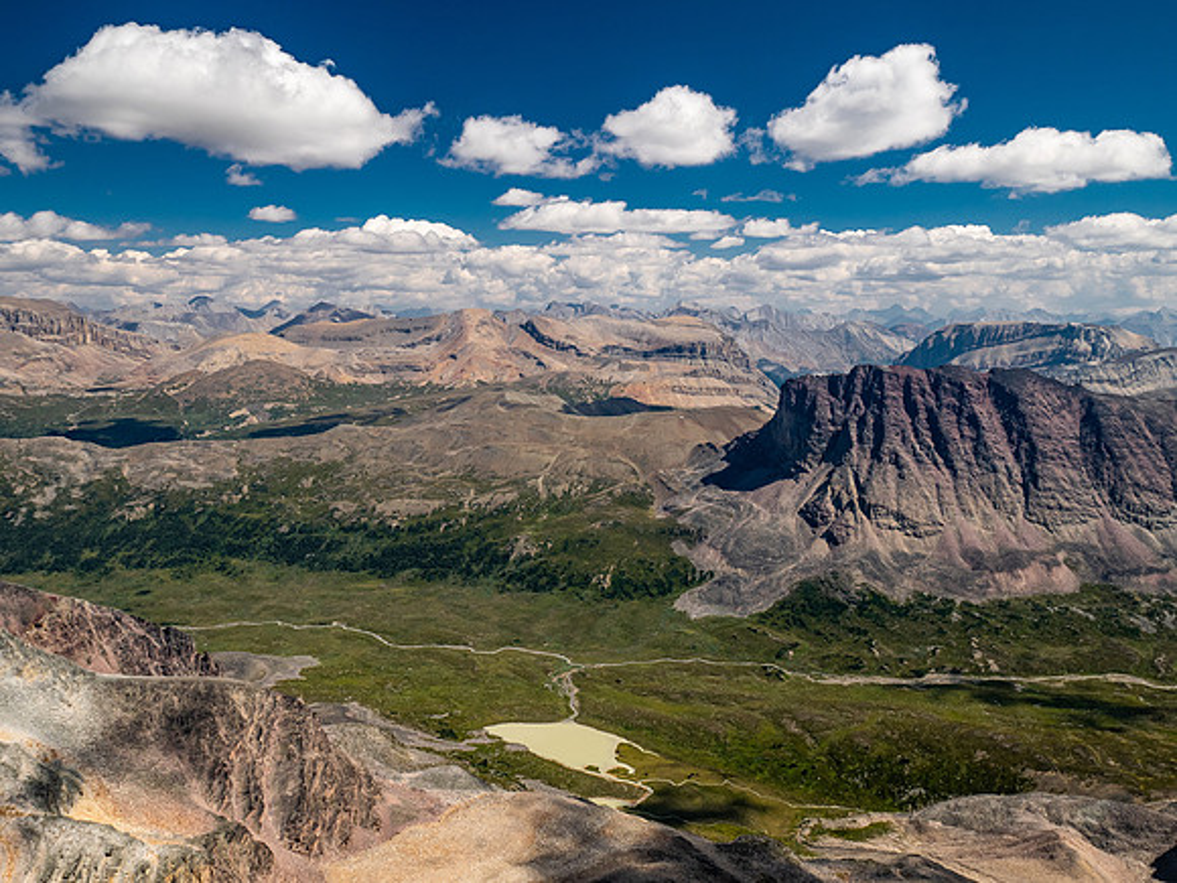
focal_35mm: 30
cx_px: 588
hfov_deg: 60.0
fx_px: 1020
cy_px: 442
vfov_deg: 46.8
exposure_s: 1/250
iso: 200
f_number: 8
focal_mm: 15
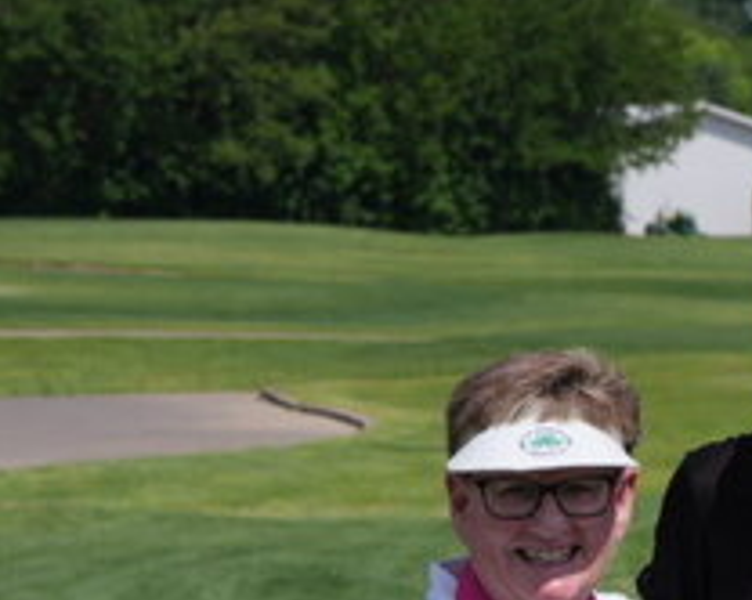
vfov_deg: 4.8
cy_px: 596
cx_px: 1782
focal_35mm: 324
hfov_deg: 5.8
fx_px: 7204
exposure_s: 1/1000
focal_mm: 70
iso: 200
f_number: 8
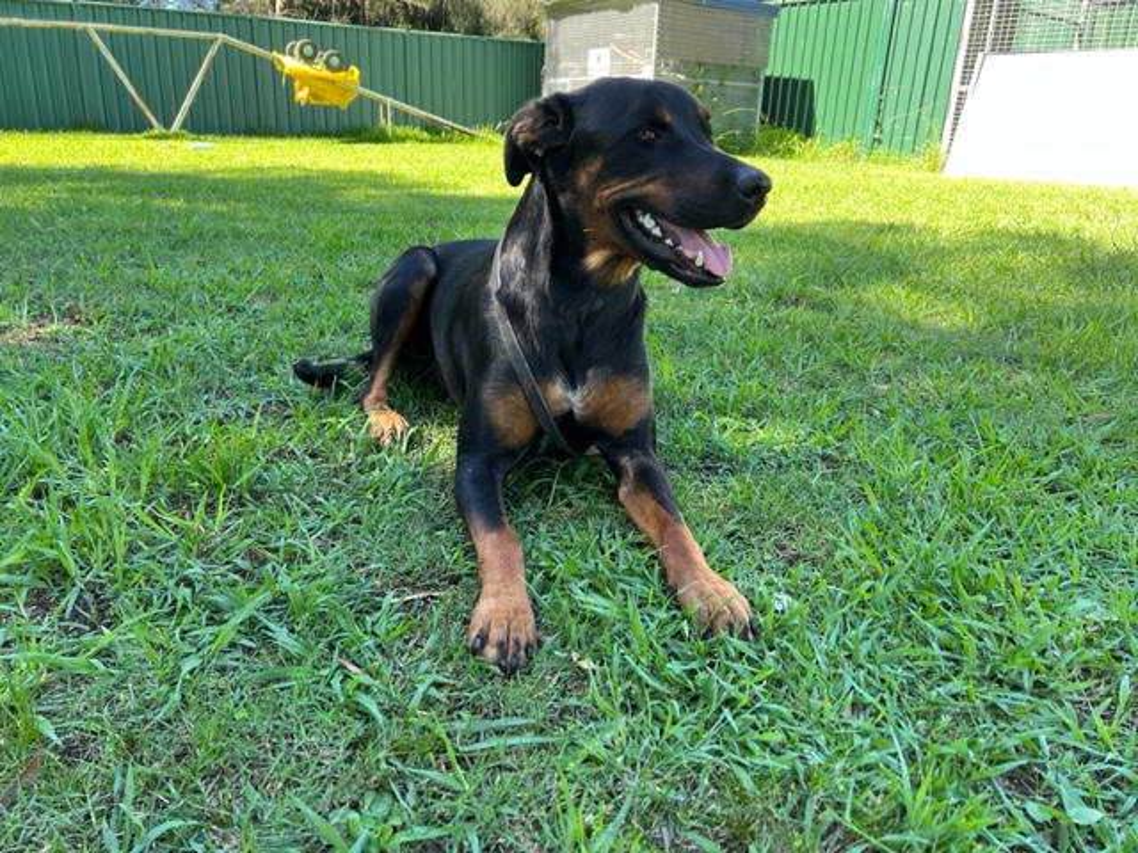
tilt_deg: -20.0
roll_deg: -2.3
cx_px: 569
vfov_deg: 53.1
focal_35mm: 26
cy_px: 426
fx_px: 855
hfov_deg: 67.3
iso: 40
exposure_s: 1/197
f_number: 1.5
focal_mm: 5.7
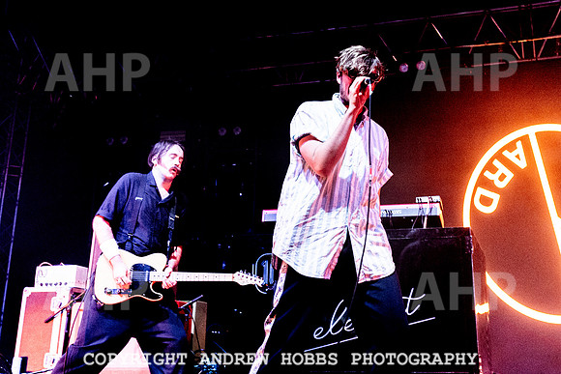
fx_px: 721
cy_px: 127
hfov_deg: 42.4
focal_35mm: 46
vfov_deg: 28.9
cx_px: 309
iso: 4000
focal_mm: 35
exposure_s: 1/250
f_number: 3.5
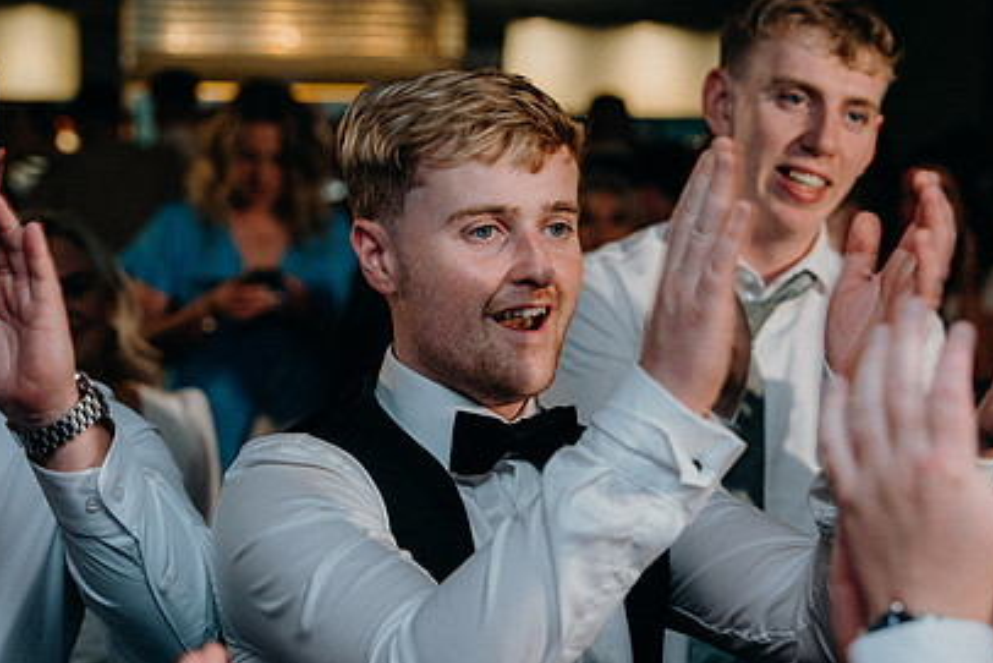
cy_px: 412
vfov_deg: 13.7
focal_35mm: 100
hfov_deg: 20.4
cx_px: 521
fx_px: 2759
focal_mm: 70
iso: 2500
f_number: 3.5
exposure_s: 1/160
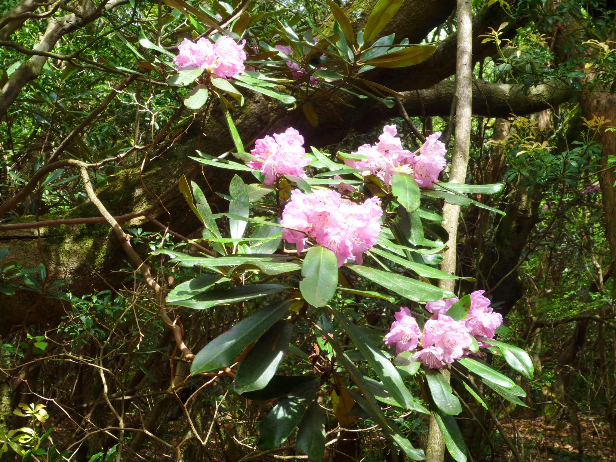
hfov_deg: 33.8
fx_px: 1014
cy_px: 231
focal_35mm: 57
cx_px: 308
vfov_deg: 25.7
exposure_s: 1/60
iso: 80
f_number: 4.4
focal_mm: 10.1
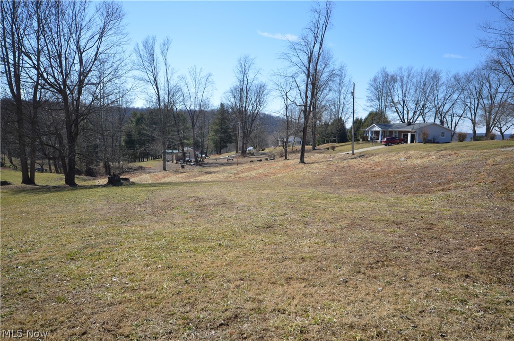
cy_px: 170
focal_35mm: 30
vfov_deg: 43.5
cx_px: 257
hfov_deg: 62.0
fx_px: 428
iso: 100
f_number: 7.1
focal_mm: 20
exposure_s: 1/200
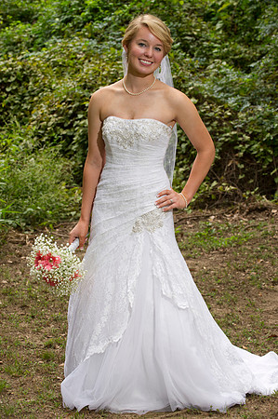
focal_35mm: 98
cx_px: 139
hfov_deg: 13.9
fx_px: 1138
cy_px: 210
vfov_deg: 20.8
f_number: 6.3
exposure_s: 1/160
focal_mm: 98
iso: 500
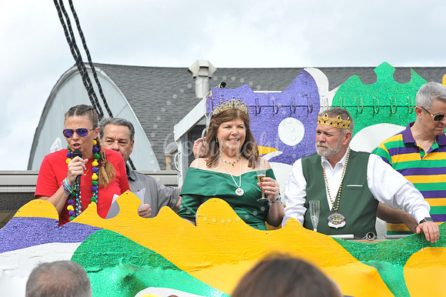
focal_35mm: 120
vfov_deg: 11.4
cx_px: 223
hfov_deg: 17.1
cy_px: 148
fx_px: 1486
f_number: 13
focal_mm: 120
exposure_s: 1/100
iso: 200
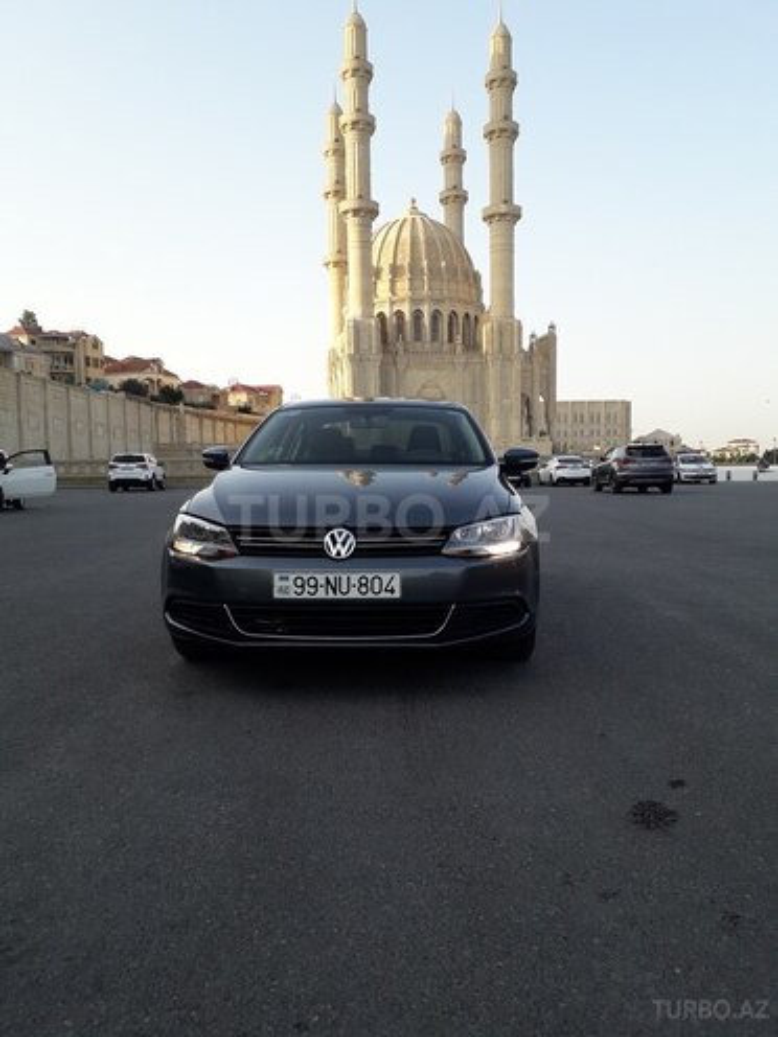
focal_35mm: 27
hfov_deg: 51.4
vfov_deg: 65.3
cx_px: 389
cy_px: 518
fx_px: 809
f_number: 1.9
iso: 40
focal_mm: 3.6
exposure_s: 1/454
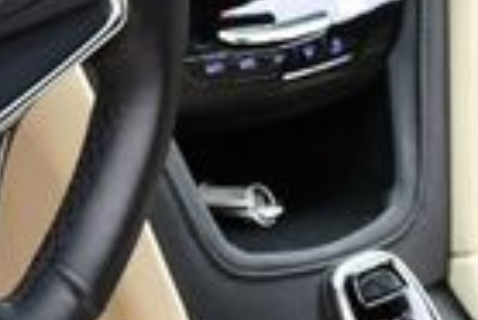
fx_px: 2206
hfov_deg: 11.8
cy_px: 7
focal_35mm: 166
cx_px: -230
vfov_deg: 8.3
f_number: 5
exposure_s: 1/250
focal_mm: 18
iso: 400
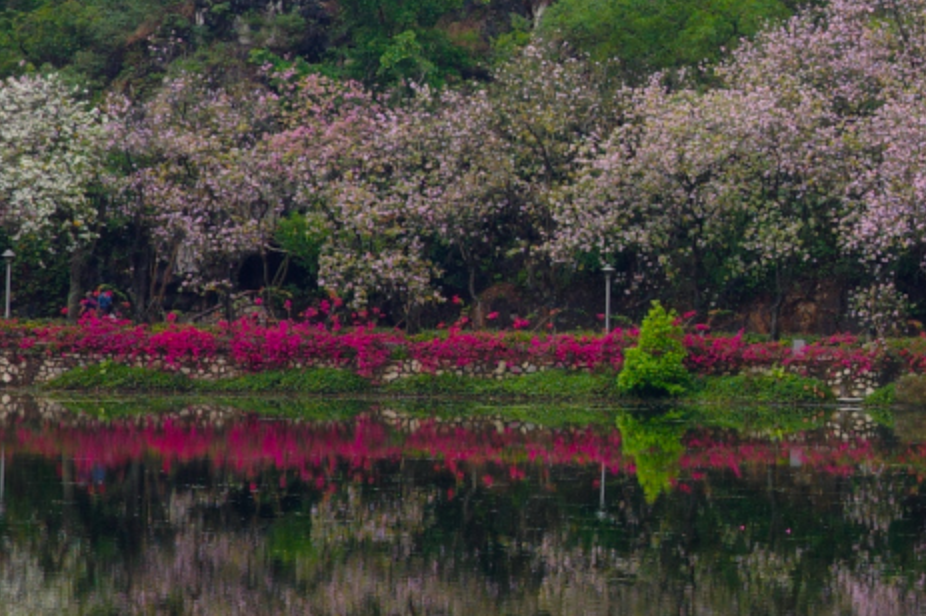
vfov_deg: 8.2
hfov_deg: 11.2
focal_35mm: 166
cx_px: 1882
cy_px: 172
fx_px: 4267
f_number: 5
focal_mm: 26
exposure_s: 1/400
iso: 200
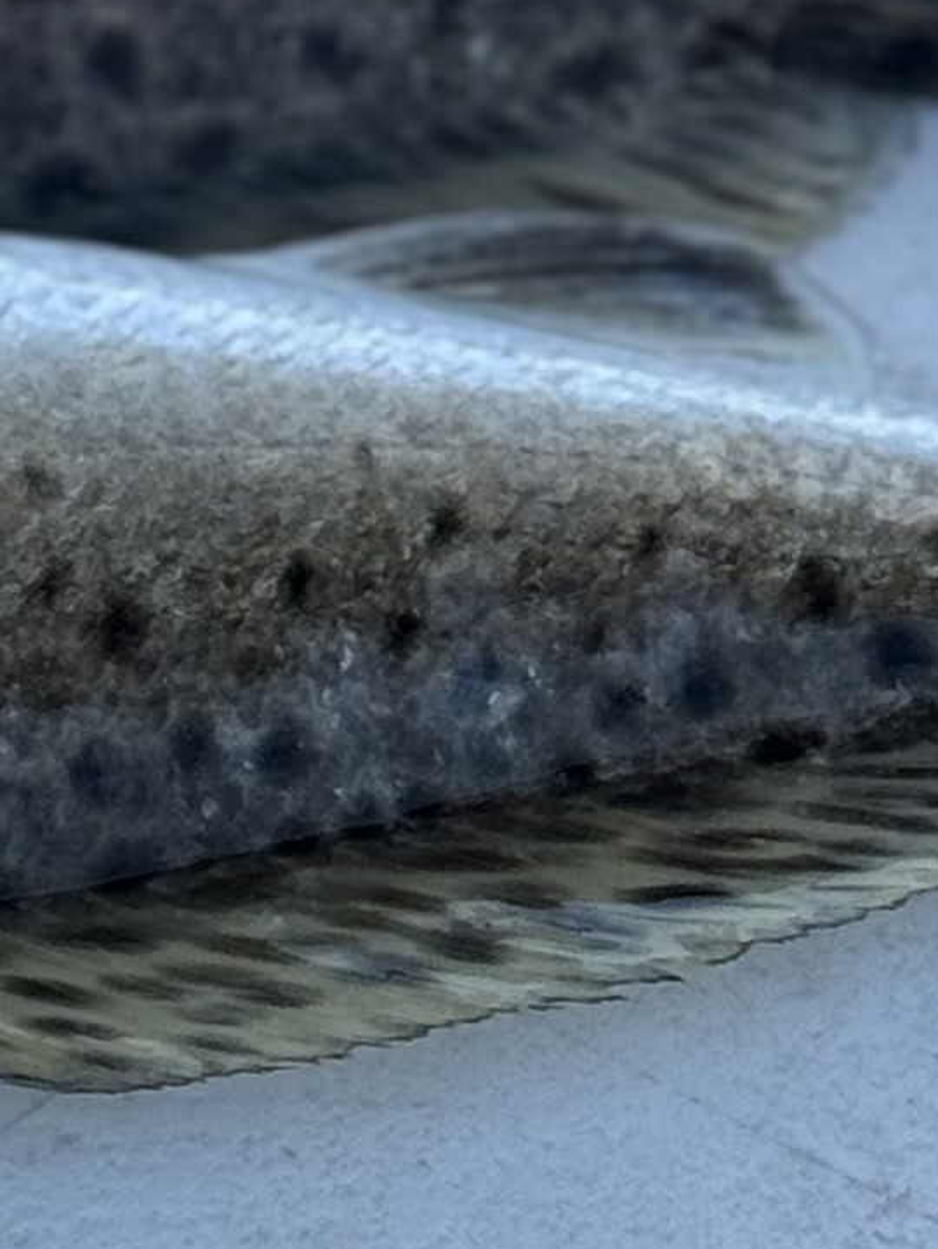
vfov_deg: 7.3
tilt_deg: -41.6
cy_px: -325
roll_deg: +5.9
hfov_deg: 5.4
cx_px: -820
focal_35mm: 269
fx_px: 9710
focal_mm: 6.76
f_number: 1.78
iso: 64
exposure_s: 1/1869
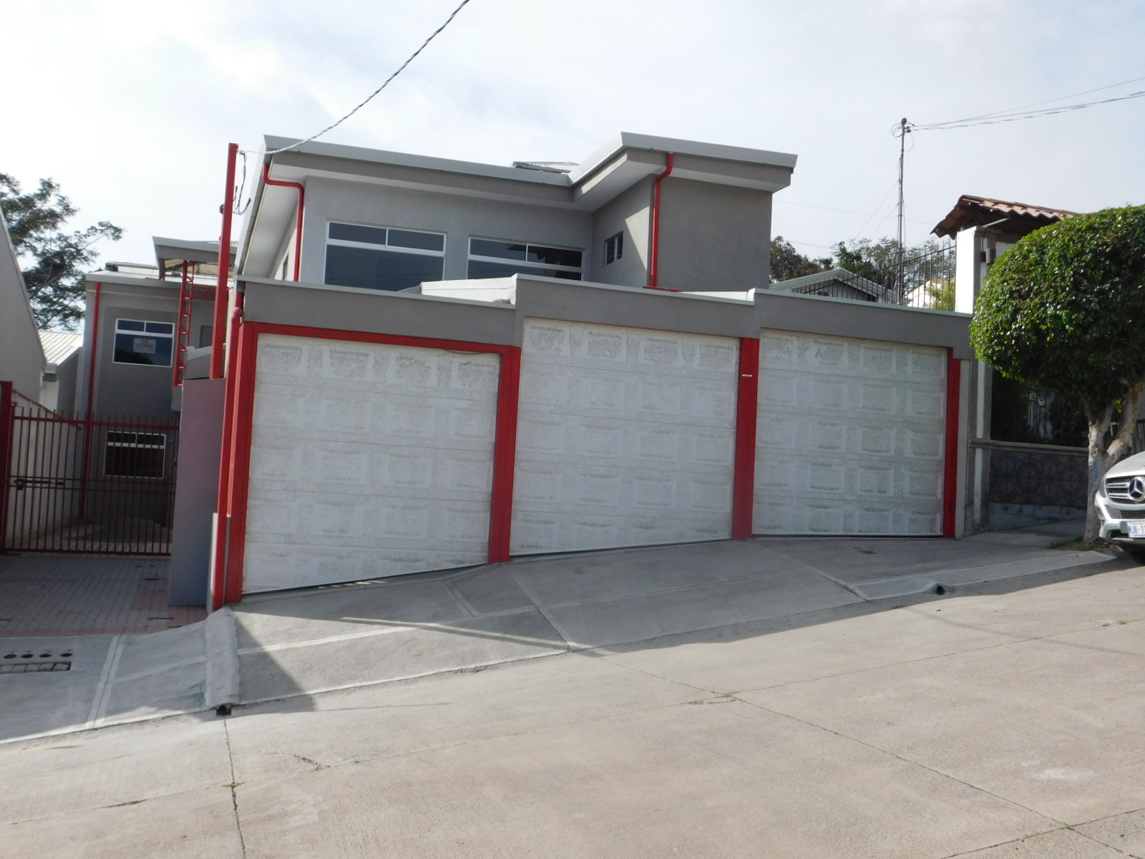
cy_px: 430
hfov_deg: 51.4
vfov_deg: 39.7
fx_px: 1191
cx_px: 572
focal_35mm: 36
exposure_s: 1/1250
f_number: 3.5
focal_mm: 6.3
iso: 125
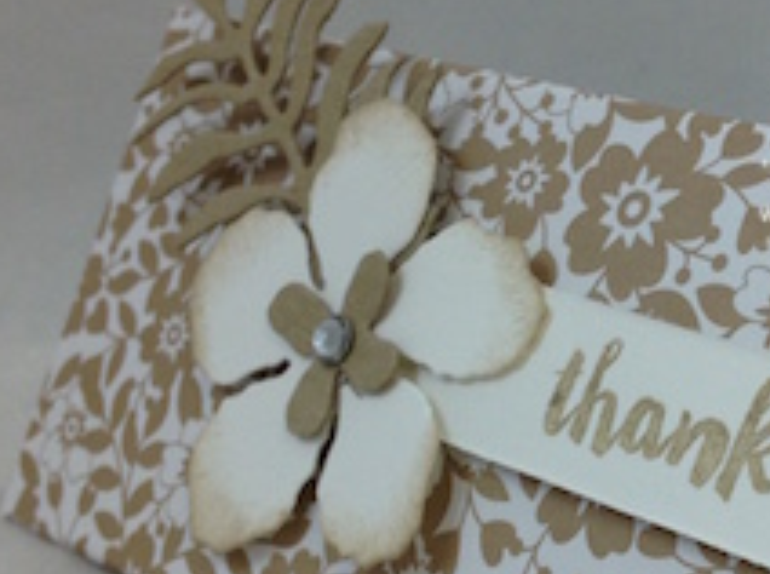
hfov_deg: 26.8
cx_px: 712
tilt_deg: -20.9
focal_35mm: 70
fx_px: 1554
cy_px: 463
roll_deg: -2.2
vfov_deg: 20.7
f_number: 2.4
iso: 64
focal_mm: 4.12
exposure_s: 1/60
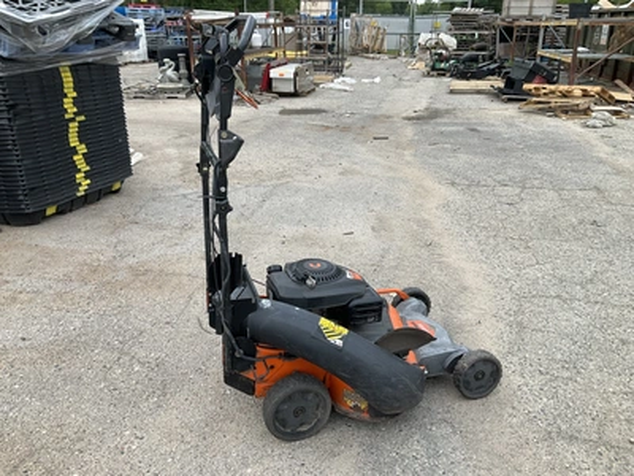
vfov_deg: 48.2
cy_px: 238
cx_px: 317
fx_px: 531
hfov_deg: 61.7
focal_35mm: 29
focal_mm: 3
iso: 20
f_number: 1.8
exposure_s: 1/232
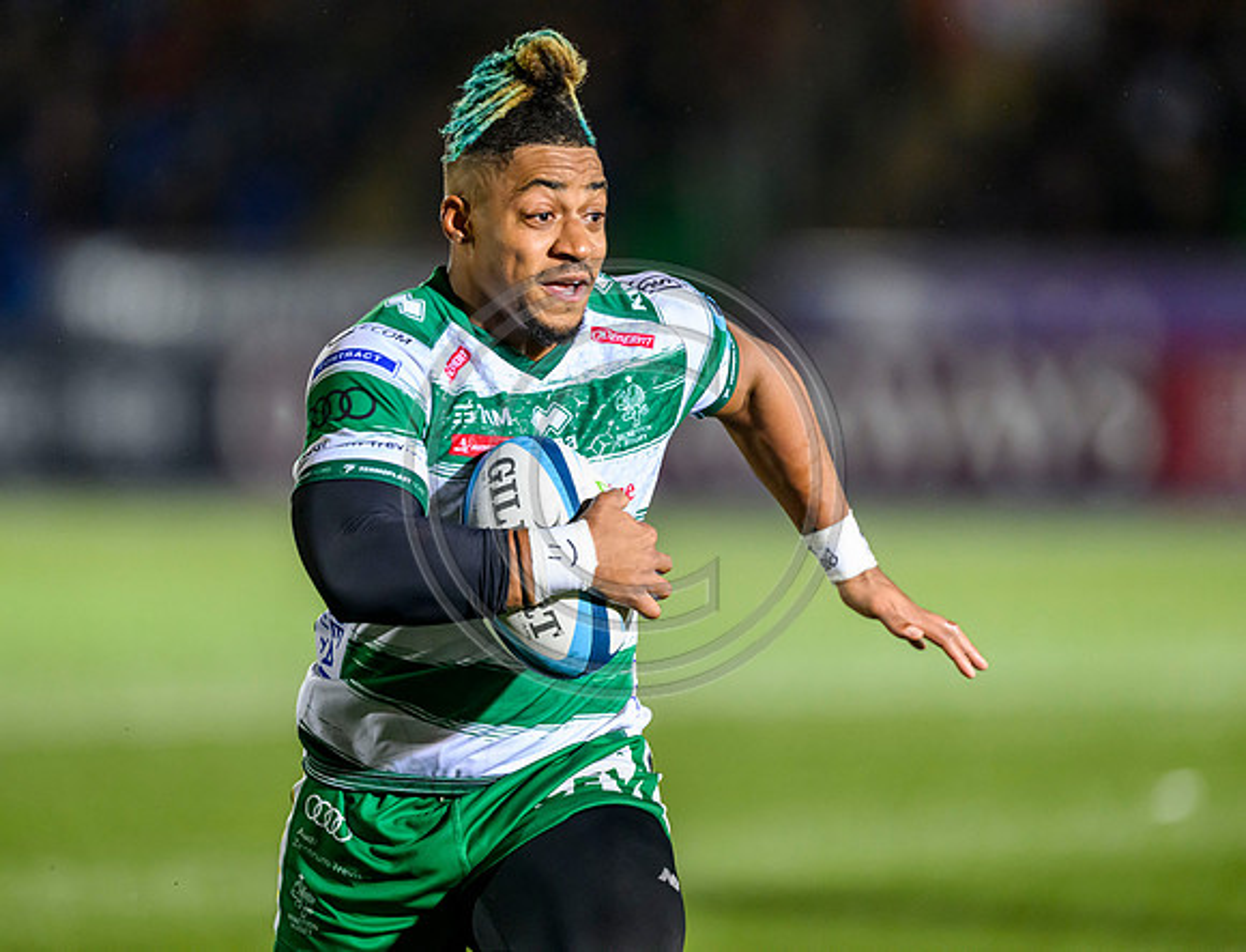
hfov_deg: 4.5
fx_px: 15853
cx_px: 533
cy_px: 476
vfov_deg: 3.4
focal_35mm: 438
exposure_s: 1/800
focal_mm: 400
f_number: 3.2
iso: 6400
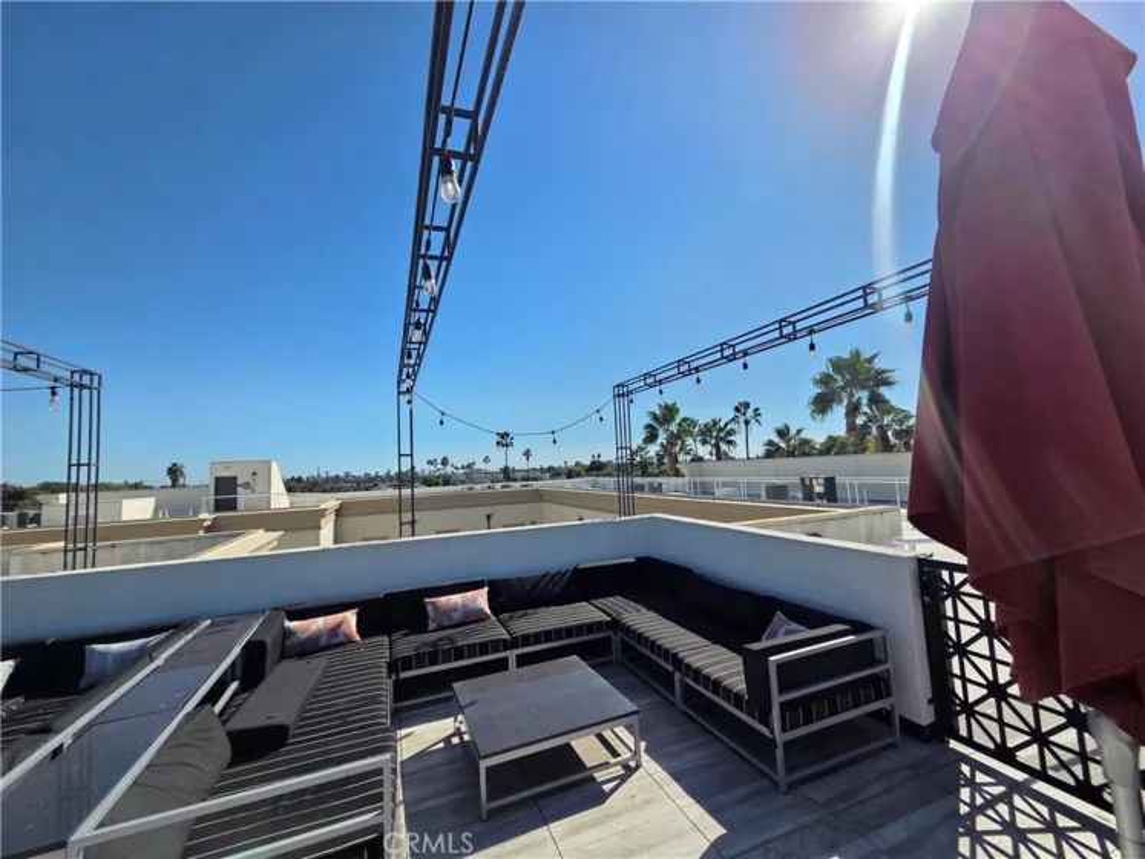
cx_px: 572
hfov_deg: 106.2
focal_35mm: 13
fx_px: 430
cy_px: 430
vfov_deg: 89.9
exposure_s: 1/2775
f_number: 2.2
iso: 50
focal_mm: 2.2
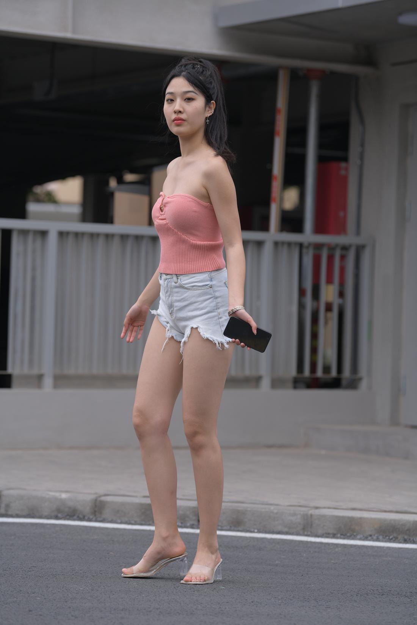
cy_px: 312
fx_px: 2345
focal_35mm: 135
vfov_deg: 15.2
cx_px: 208
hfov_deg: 10.2
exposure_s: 1/1000
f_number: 4
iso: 200
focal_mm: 135
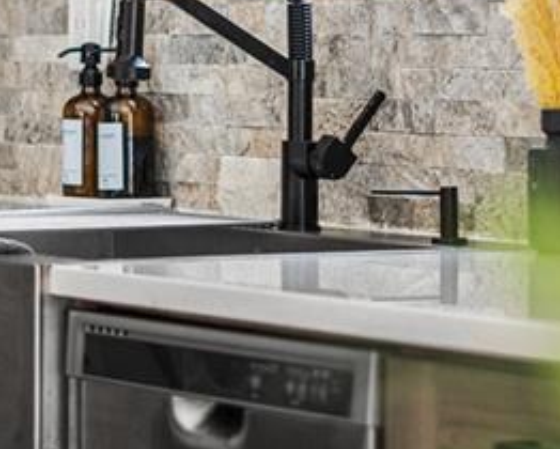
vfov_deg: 7.2
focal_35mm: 215
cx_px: 231
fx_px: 3566
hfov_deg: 9.0
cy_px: -41
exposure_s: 1/250
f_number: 1.8
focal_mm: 50
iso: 1600
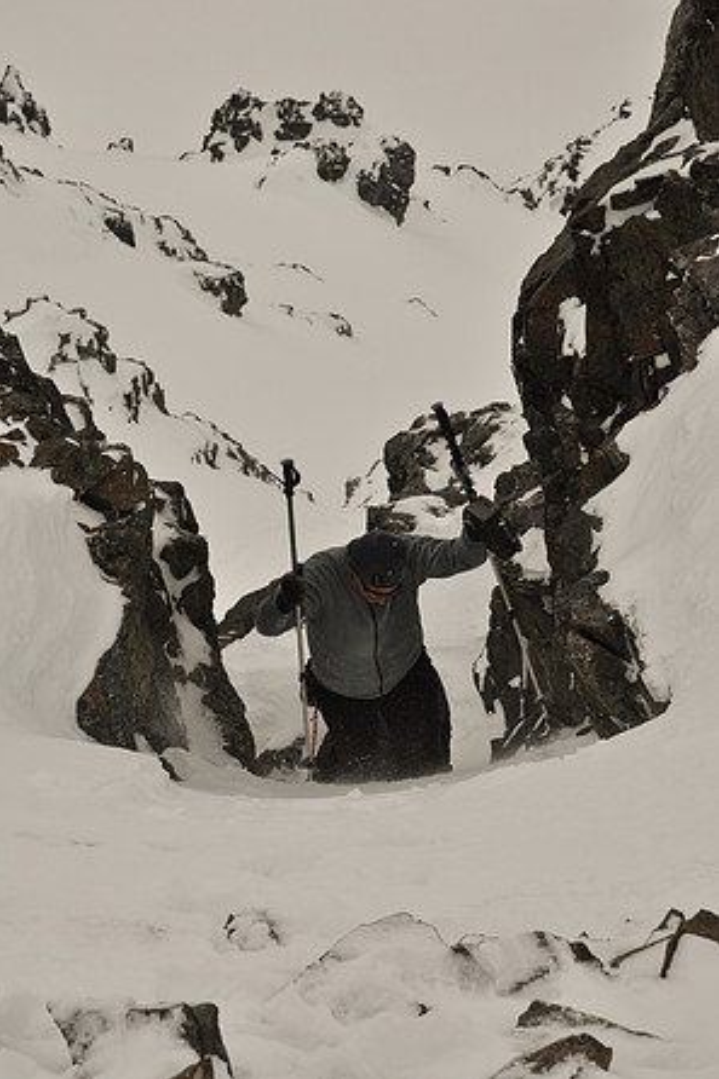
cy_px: 537
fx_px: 3852
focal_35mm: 129
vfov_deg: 16.0
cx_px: 360
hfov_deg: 10.7
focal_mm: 85
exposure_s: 1/250
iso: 320
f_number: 14
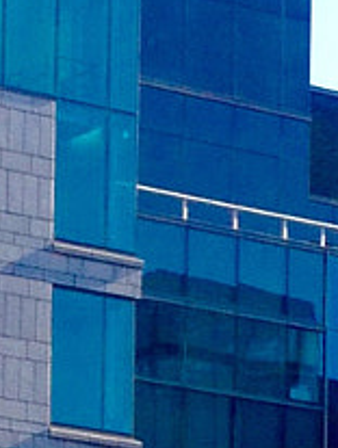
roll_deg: -1.6
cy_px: 751
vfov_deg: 7.2
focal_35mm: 270
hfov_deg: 5.4
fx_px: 3504
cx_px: -243
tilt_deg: +6.3
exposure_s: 1/717
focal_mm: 4.28
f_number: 2.4
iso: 50
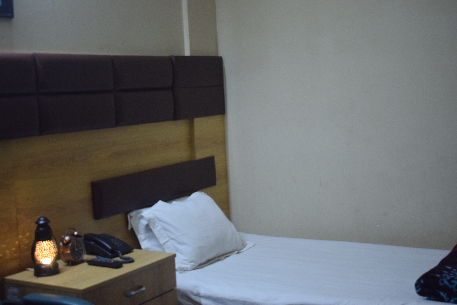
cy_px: 152
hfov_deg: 37.9
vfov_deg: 25.8
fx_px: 666
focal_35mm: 52
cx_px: 228
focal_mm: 35
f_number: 5
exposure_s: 1/15
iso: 800
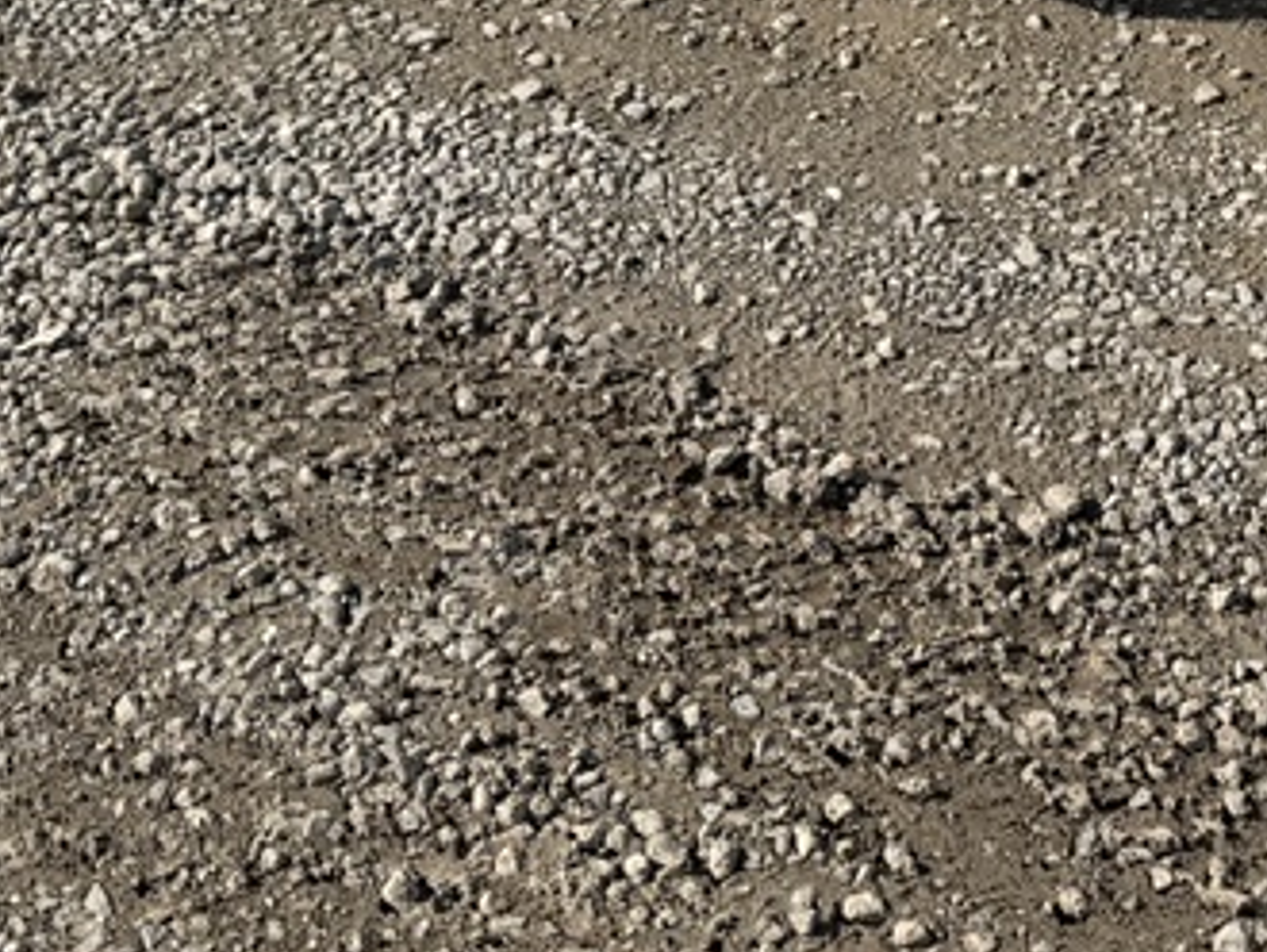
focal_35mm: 93
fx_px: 3406
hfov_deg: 20.6
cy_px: -603
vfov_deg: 14.5
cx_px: 1159
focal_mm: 6.76
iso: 80
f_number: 1.78
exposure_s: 1/4975
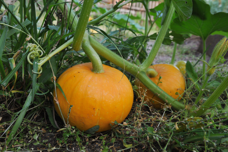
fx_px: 222
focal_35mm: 35
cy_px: 76
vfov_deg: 37.8
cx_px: 114
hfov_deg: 54.5
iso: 200
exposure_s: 1/10
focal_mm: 35
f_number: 11
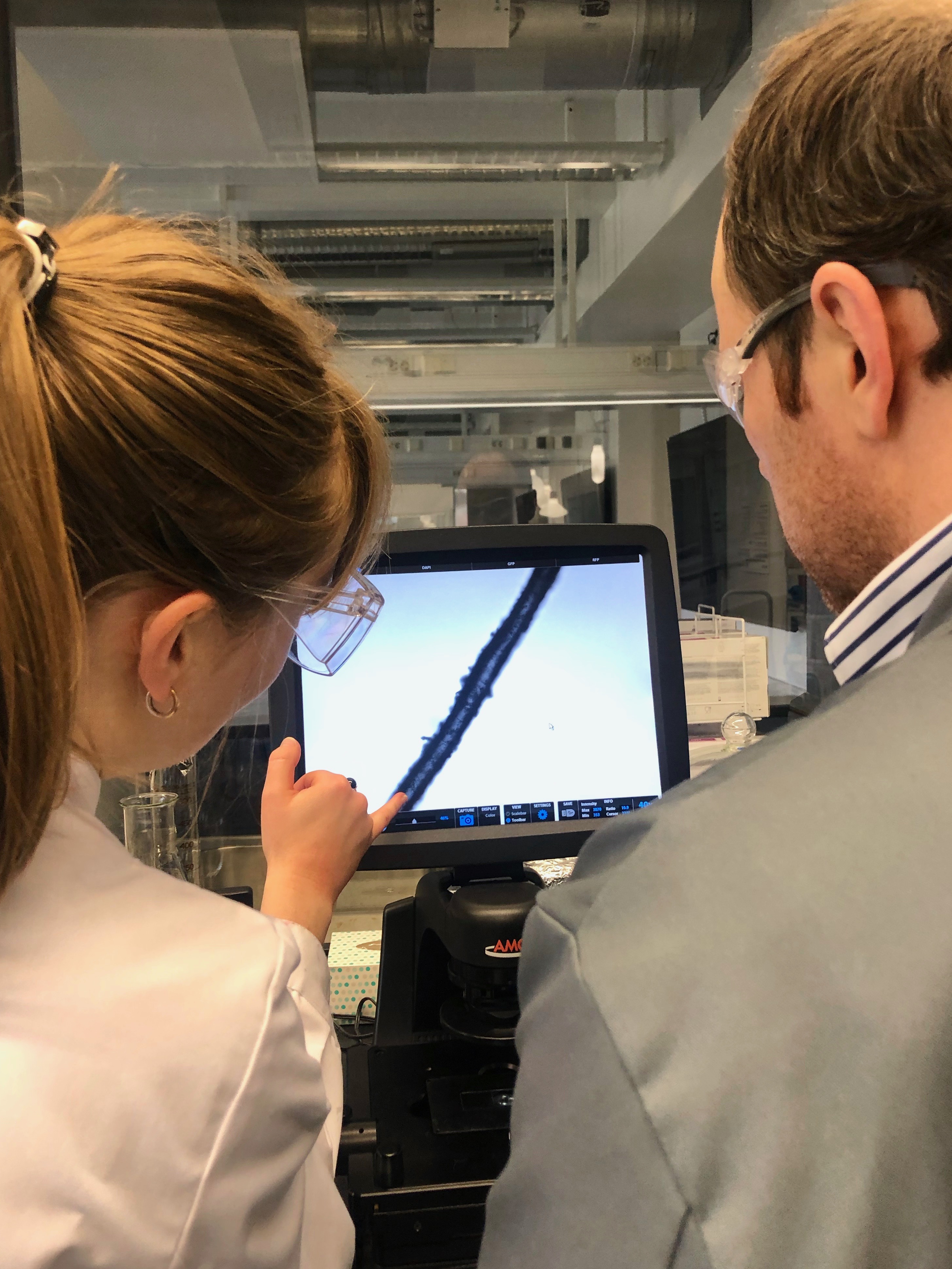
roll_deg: +0.8
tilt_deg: -3.9
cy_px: 626
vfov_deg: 61.7
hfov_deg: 48.2
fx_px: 1063
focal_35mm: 29
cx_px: 468
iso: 40
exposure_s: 1/25
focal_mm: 4
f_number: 1.8
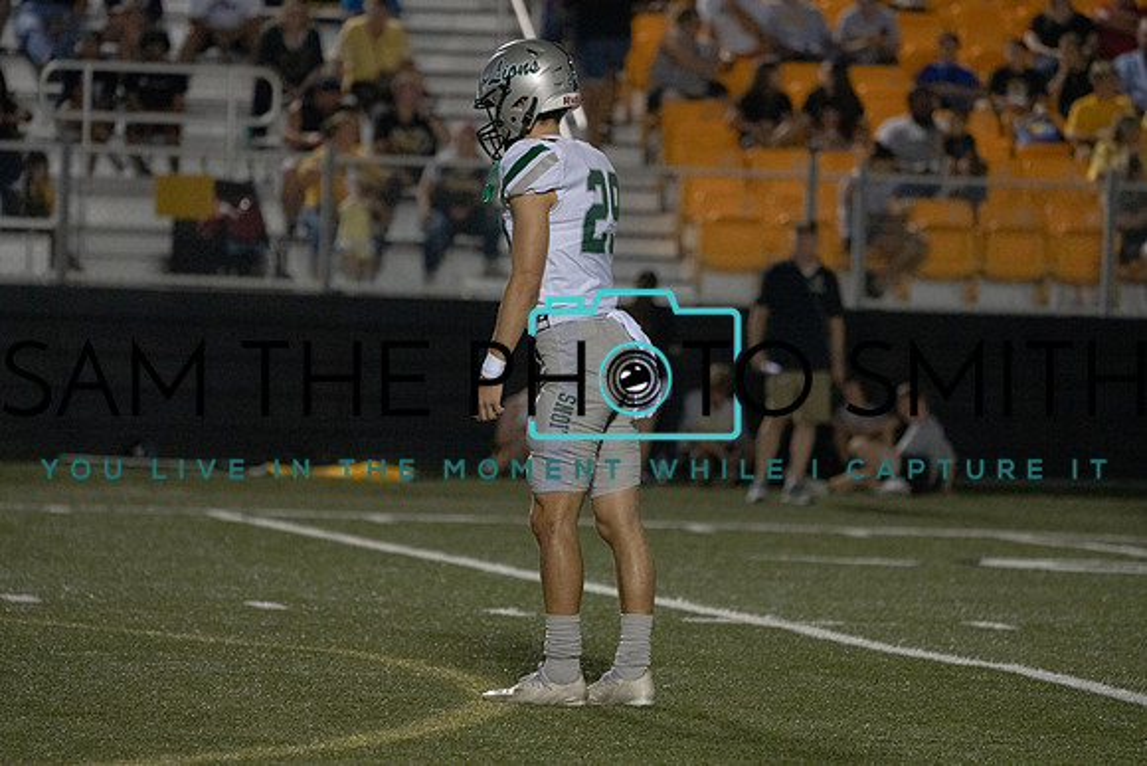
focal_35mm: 282
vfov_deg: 4.9
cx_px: 574
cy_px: 383
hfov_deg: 7.3
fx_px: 8987
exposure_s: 1/1000
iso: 16000
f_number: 5.6
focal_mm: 282
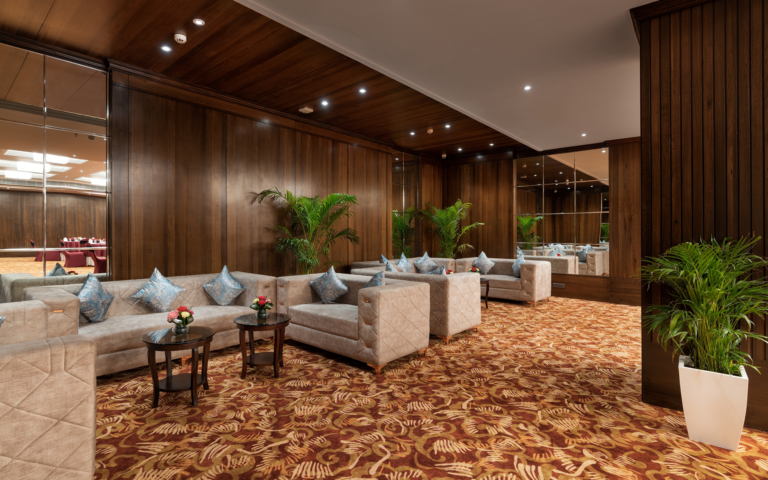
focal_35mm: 18
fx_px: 377
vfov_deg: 65.0
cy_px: 231
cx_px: 373
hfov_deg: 91.1
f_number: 8
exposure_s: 3.2
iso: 100
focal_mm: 17
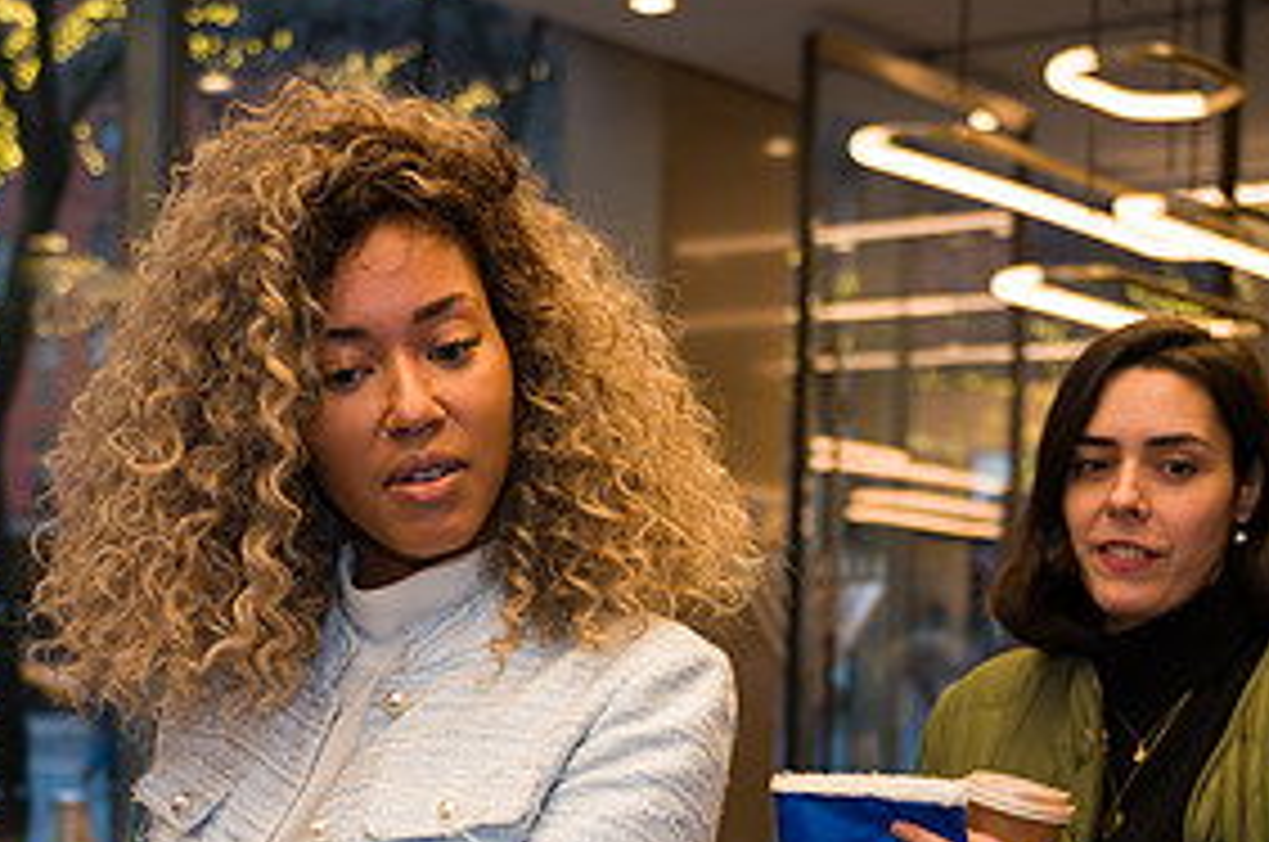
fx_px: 2463
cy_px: 734
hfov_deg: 28.8
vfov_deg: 19.1
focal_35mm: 70
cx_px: 518
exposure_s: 1/200
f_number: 3.2
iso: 400
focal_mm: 34
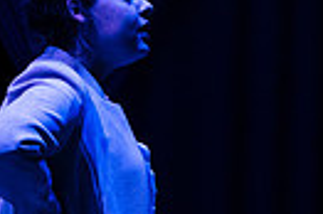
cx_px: 513
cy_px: 373
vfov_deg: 8.5
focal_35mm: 155
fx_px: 1389
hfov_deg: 12.5
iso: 1600
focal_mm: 35
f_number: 2.8
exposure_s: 1/80
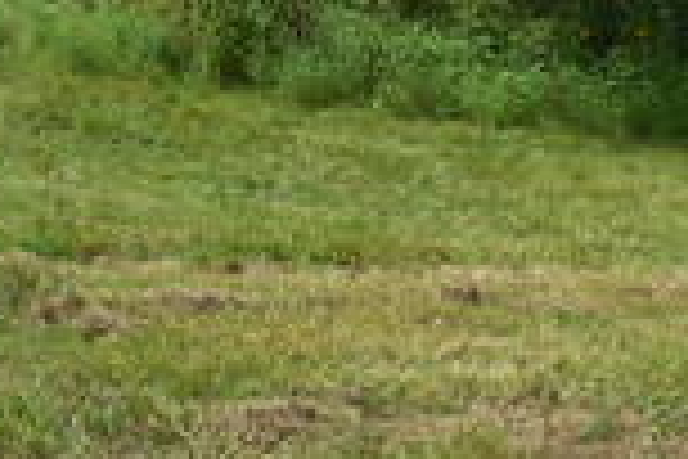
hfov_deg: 13.8
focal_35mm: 148
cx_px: 220
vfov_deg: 9.0
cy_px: -252
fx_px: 2828
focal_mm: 6.1
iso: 125
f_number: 3.4
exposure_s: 1/1250
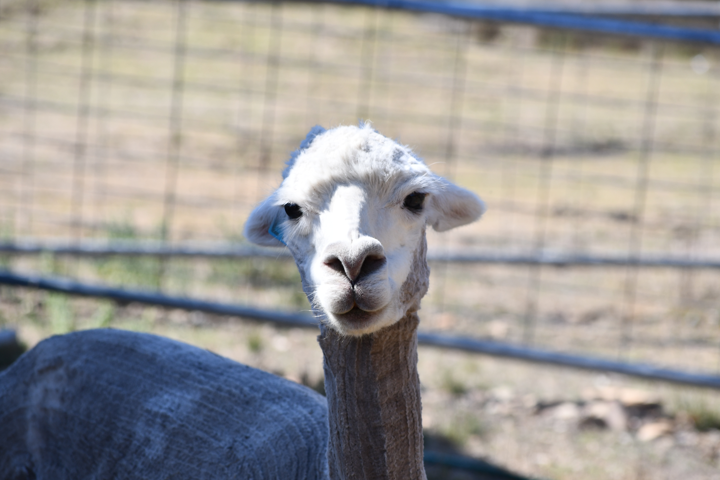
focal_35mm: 181
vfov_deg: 7.6
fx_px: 3620
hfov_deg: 11.4
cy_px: 240
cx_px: 360
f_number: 8
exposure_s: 1/500
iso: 200
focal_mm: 120
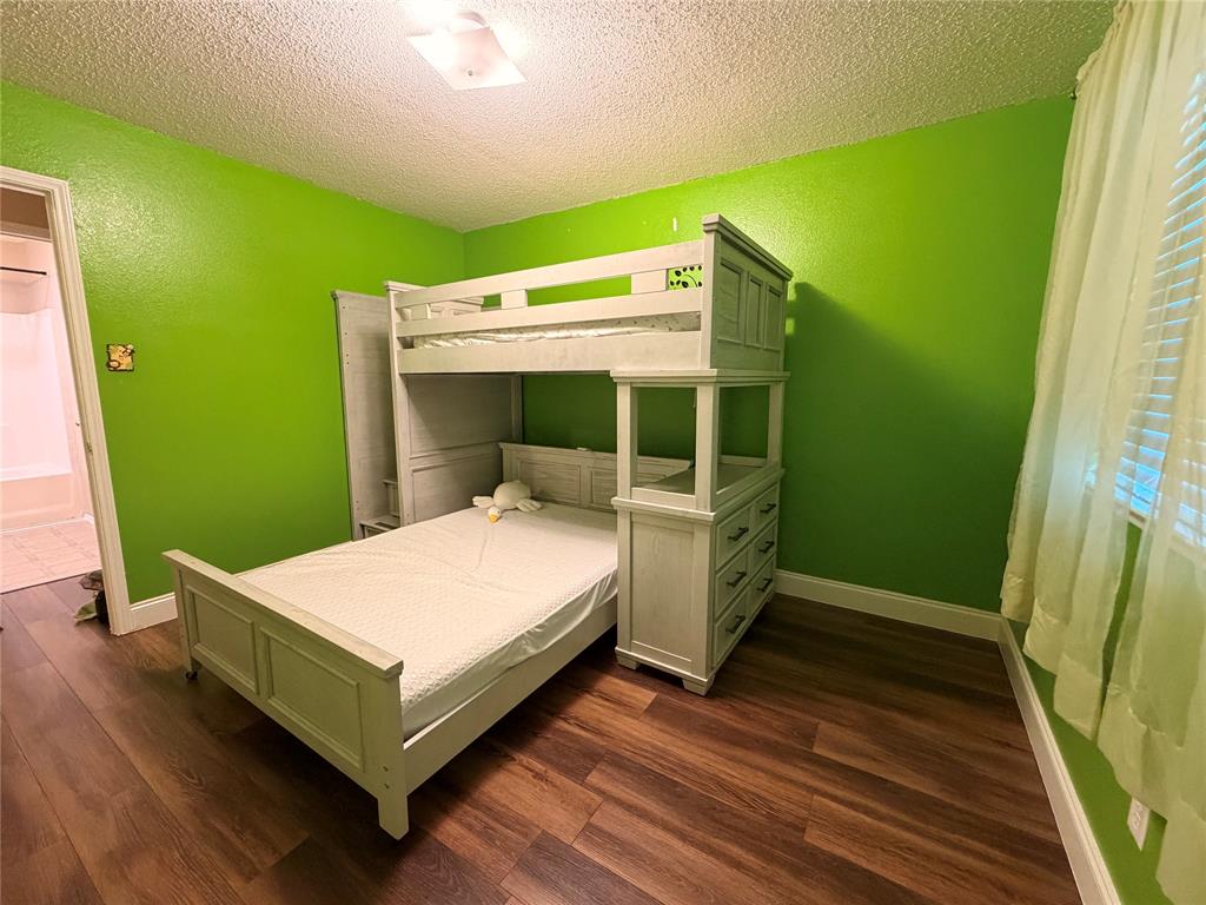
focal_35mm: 14
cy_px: 452
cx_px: 603
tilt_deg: -8.7
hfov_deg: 102.1
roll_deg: +0.0
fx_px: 488
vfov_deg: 85.7
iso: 400
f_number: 2.2
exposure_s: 1/60
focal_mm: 2.22
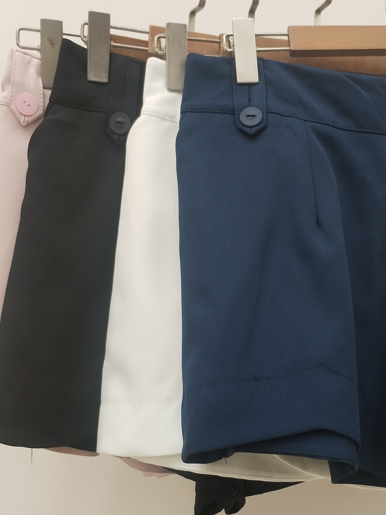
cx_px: 283
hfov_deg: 26.7
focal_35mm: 54
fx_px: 803
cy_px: 387
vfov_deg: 34.8
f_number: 1.8
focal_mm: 4.75
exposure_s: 1/60
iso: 165
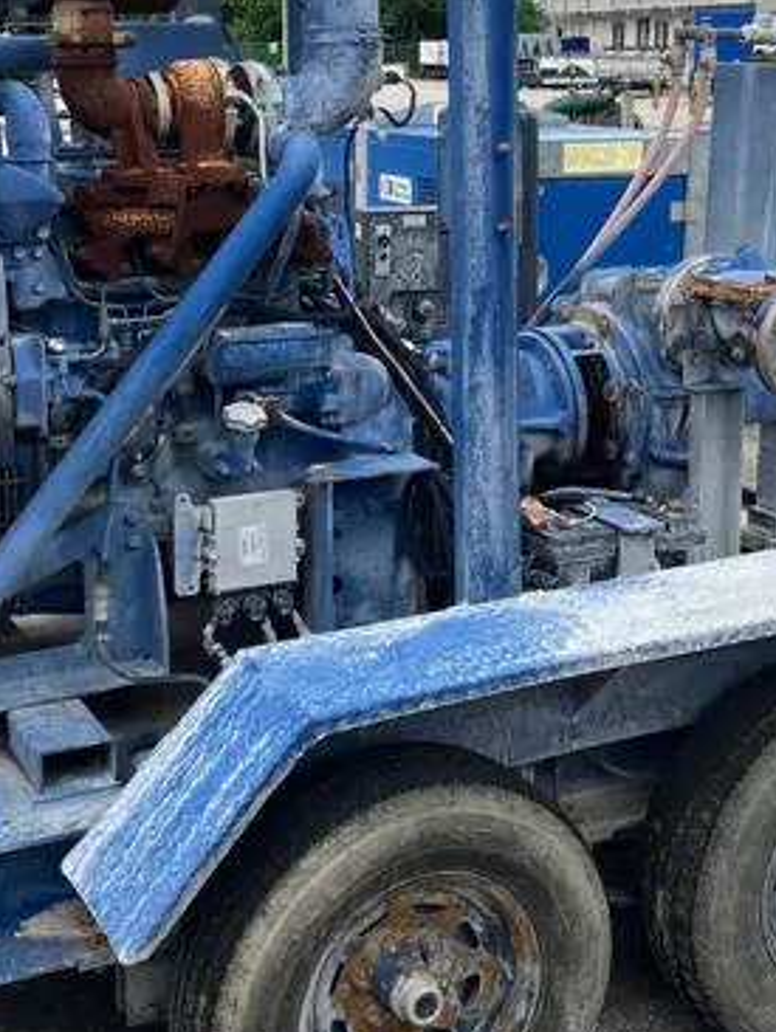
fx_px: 1672
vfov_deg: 34.2
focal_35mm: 56
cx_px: 387
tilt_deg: -9.3
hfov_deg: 26.1
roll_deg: +2.5
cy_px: 391
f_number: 1.8
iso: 32
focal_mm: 3.99
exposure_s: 1/1621
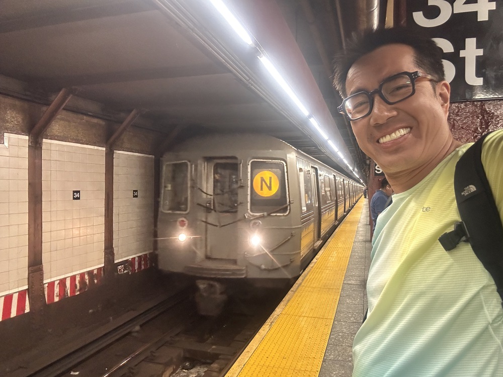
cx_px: 252
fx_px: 334
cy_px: 188
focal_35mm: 23
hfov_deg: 73.9
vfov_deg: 58.9
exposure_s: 1/40
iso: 320
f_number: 1.9
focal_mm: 2.69
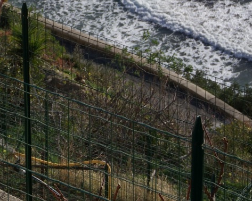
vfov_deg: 5.4
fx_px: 2132
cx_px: -53
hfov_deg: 6.7
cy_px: -77
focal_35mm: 286
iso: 100
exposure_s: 1/500
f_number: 8
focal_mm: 50
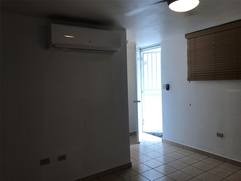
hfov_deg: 63.4
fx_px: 195
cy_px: 90
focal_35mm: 28
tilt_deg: -2.8
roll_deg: +2.2
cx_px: 120
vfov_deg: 49.7
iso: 32
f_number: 1.8
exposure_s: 1/120
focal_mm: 3.99
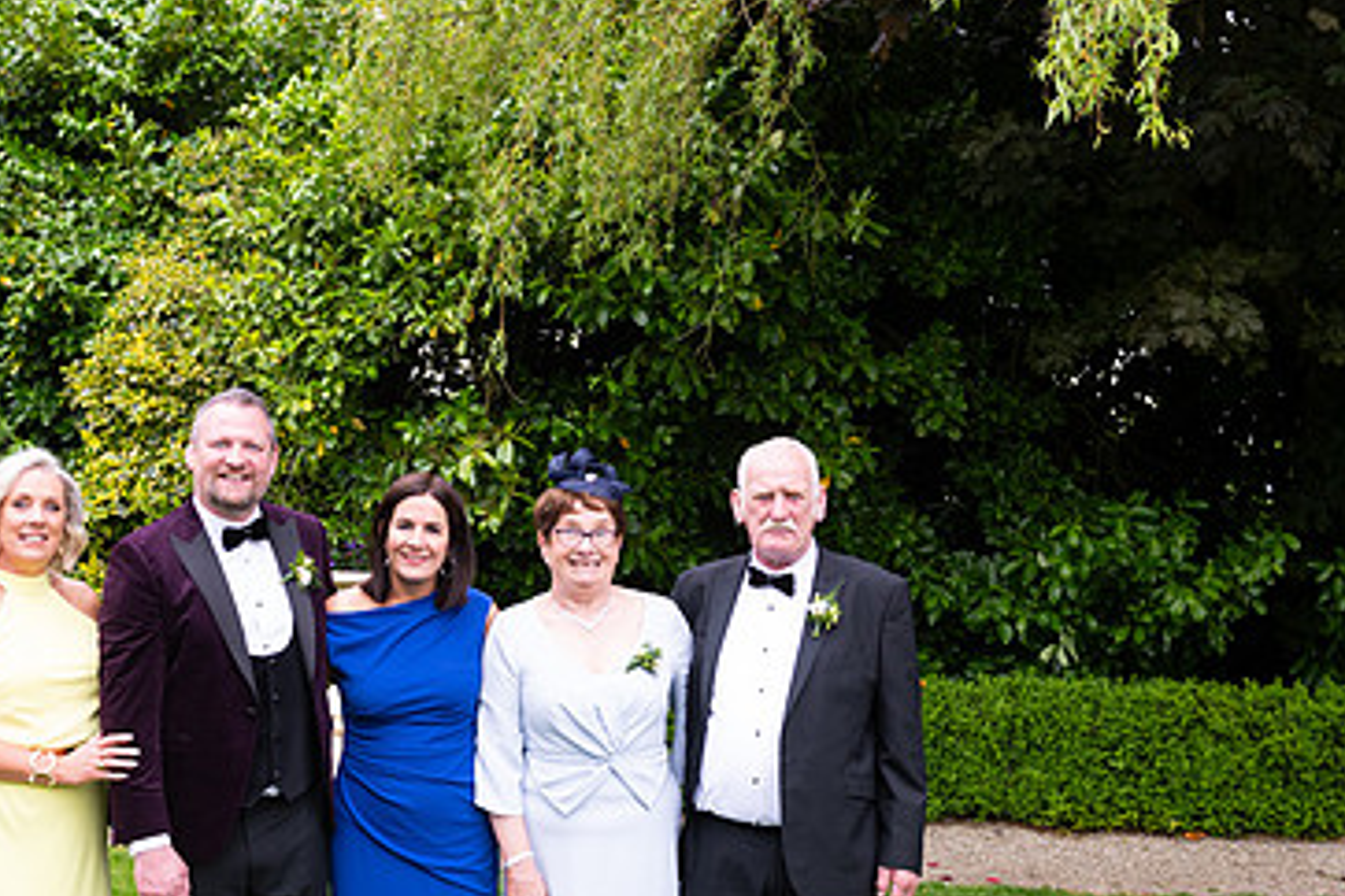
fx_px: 2092
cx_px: 408
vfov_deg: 23.9
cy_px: 679
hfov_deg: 35.2
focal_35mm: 56
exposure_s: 1/200
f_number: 5
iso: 400
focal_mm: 35
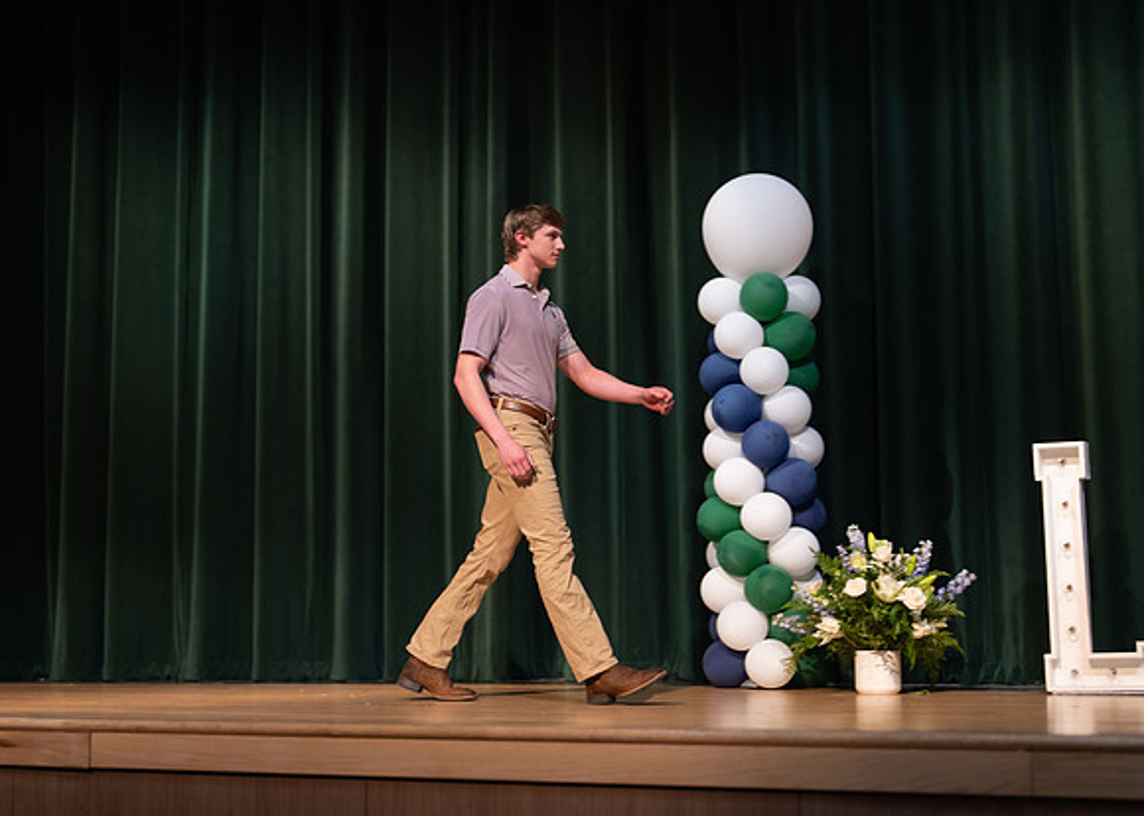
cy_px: 408
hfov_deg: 34.6
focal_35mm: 56
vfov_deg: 25.1
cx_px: 572
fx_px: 1834
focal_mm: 50
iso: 500
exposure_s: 1/320
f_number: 1.2
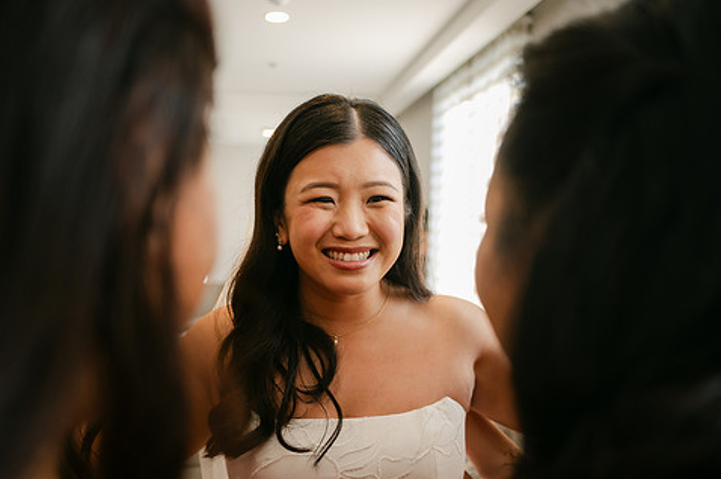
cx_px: 360
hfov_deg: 55.8
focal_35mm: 34
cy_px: 268
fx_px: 680
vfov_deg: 38.8
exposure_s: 1/250
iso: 1100
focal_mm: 28
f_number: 2.8
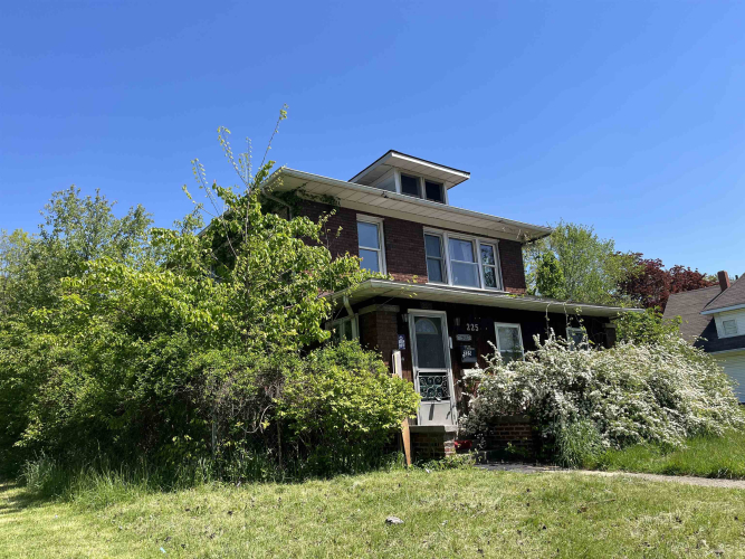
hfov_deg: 67.3
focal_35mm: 26
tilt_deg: +13.1
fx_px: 559
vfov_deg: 53.0
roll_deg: +3.9
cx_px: 372
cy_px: 280
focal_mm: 5.1
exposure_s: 1/2137
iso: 50
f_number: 1.6
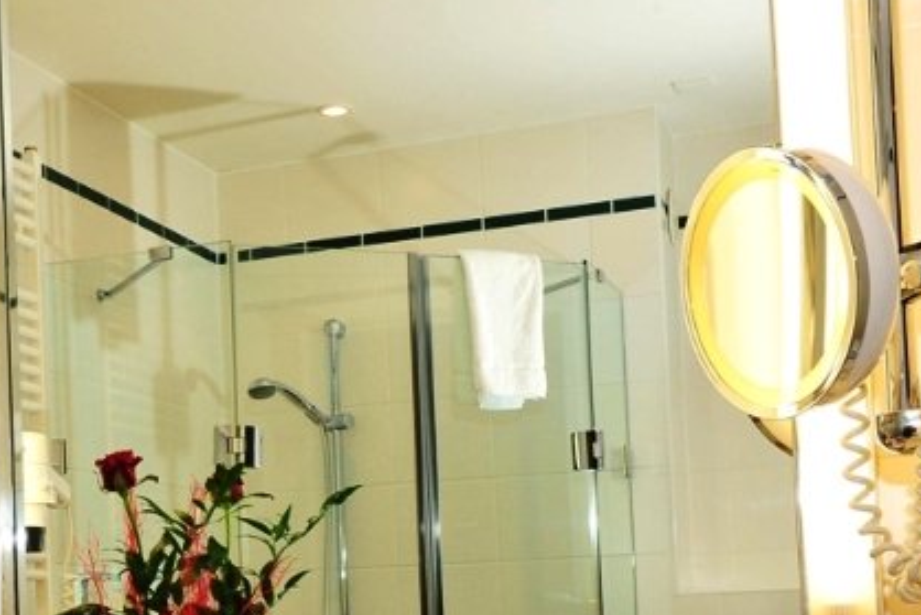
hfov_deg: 29.8
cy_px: 532
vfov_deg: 20.6
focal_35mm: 65
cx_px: 108
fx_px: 1663
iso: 1250
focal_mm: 34
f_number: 13
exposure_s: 1/80
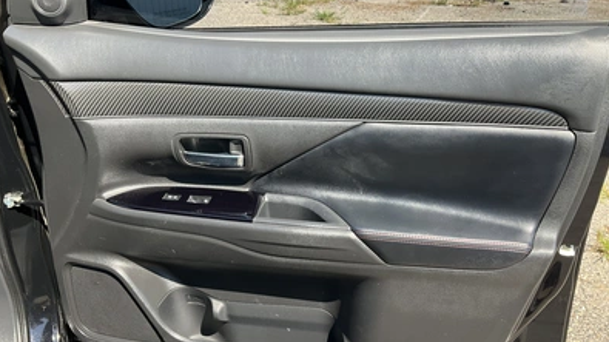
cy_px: 211
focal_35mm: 32
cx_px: 304
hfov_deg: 61.0
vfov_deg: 36.5
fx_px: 517
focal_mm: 3
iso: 20
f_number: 1.8
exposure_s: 1/243
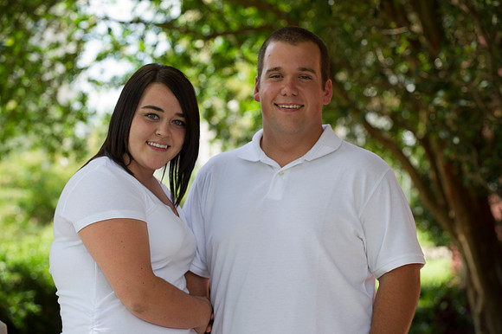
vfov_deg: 12.4
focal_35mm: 110
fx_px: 1533
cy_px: 167
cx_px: 251
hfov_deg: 18.6
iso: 200
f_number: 4.5
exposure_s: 1/125
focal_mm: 110
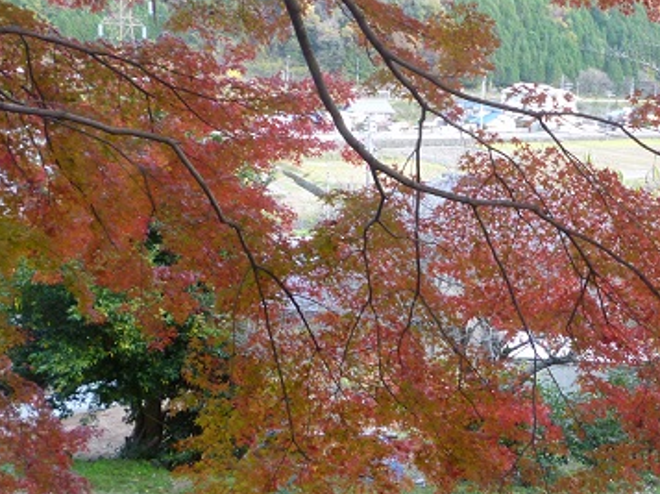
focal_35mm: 50
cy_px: 227
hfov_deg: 37.5
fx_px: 952
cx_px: 480
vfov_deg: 29.0
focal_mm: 5.2
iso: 160
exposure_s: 1/30
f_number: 3.3
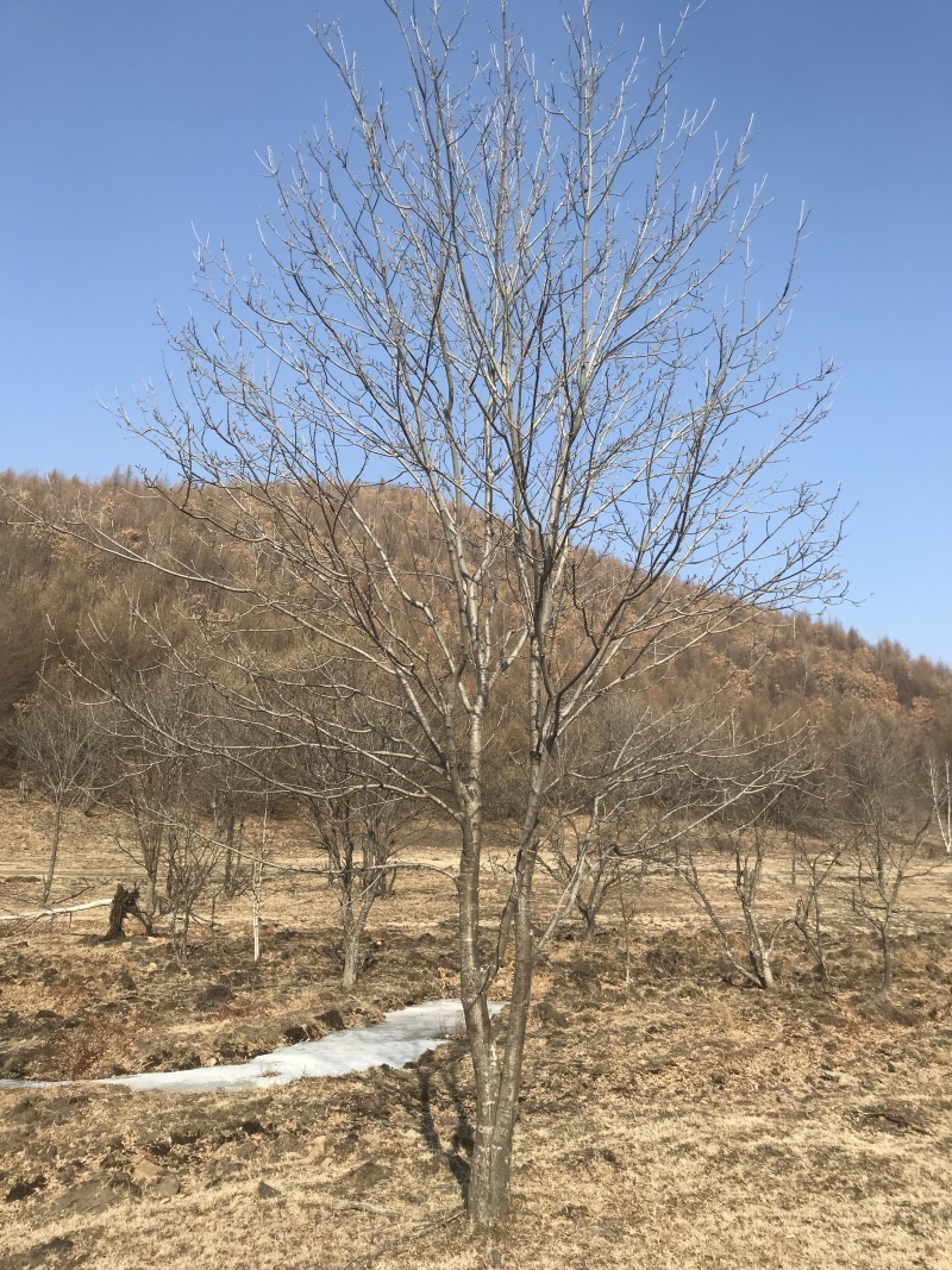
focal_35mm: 28
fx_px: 1027
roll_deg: -2.2
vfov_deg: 63.4
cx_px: 476
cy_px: 635
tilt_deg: +14.8
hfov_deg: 49.7
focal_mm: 3.99
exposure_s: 1/1996
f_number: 1.8
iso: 20
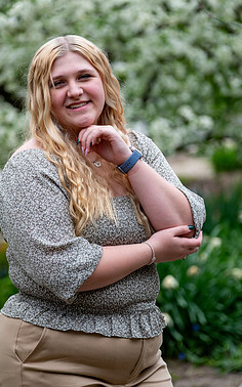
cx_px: 129
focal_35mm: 193
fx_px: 2038
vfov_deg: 10.9
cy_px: 204
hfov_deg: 6.8
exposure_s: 1/500
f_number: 2.8
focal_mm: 106
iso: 250
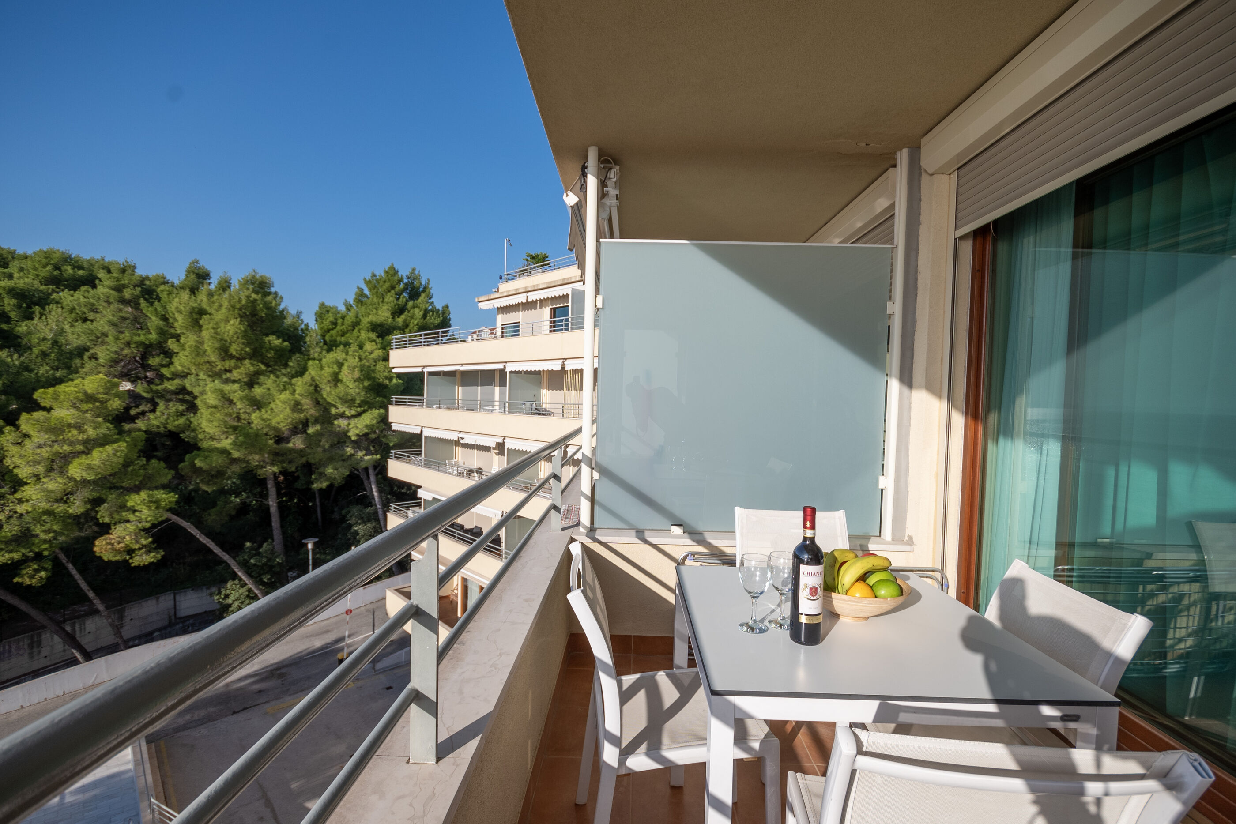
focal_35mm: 15
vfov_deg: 77.3
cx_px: 618
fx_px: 515
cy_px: 412
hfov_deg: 100.4
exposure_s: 1/500
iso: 100
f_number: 8
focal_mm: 10
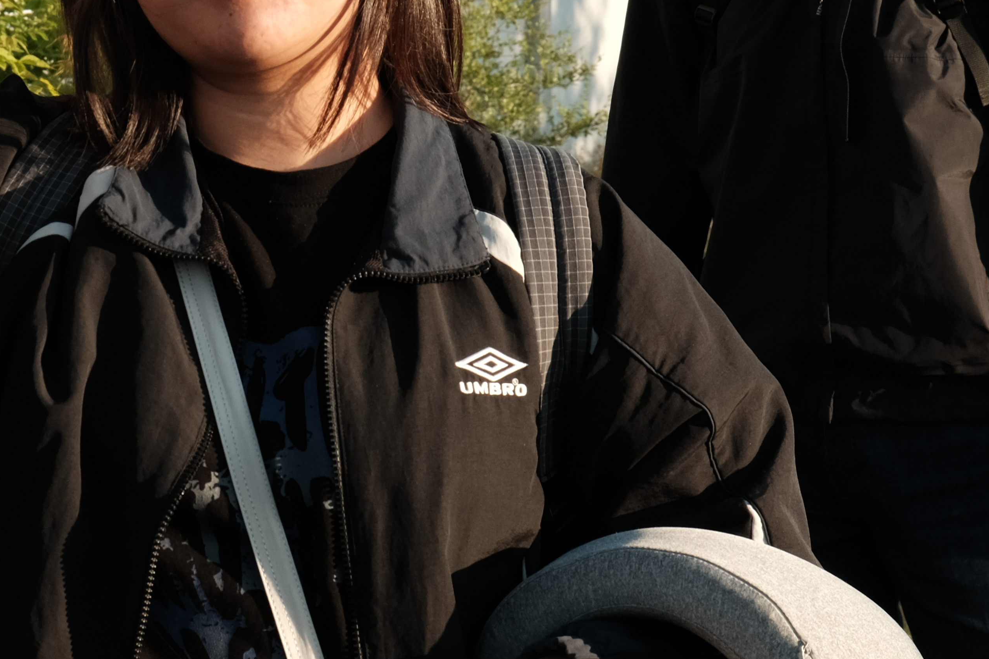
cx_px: 236
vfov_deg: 9.9
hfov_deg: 14.8
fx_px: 3791
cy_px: 9
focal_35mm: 138
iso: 500
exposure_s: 1/250
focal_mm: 37
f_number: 9
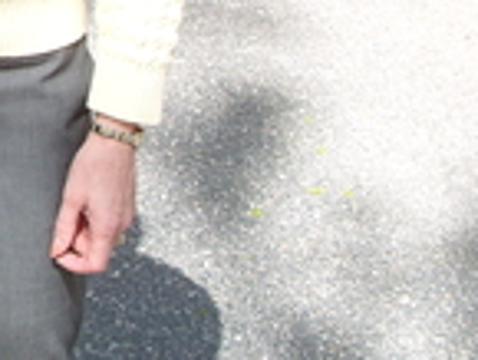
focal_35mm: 154
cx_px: -340
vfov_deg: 9.4
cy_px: -165
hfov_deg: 11.9
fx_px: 2128
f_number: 4.4
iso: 80
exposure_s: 1/180
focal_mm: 7.8
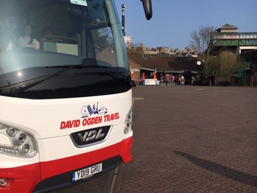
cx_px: 93
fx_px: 290
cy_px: 64
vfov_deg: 36.5
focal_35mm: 39
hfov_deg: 47.3
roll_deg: -0.6
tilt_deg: +1.6
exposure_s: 1/2331
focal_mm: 4.15
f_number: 2.2
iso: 25
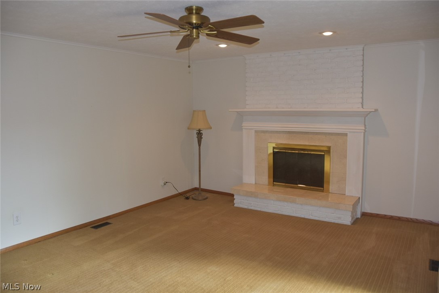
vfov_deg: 47.9
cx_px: 220
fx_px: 329
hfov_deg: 67.4
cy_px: 146
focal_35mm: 27
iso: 400
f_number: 3.5
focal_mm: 18
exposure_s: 1/80
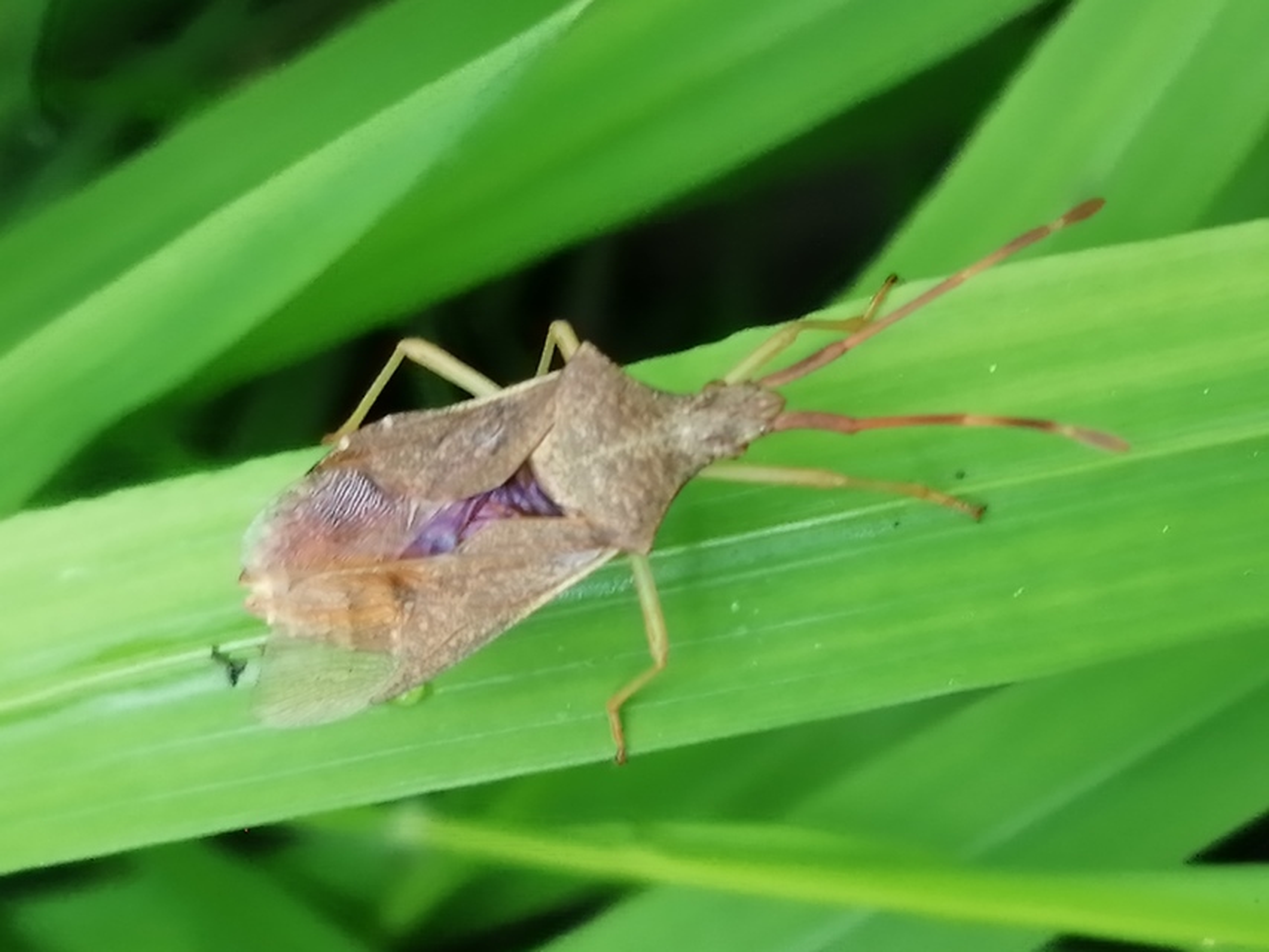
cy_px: 476
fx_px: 3813
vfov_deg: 14.2
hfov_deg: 18.9
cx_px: 634
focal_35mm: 104
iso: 80
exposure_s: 1/60
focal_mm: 3.46
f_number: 1.8
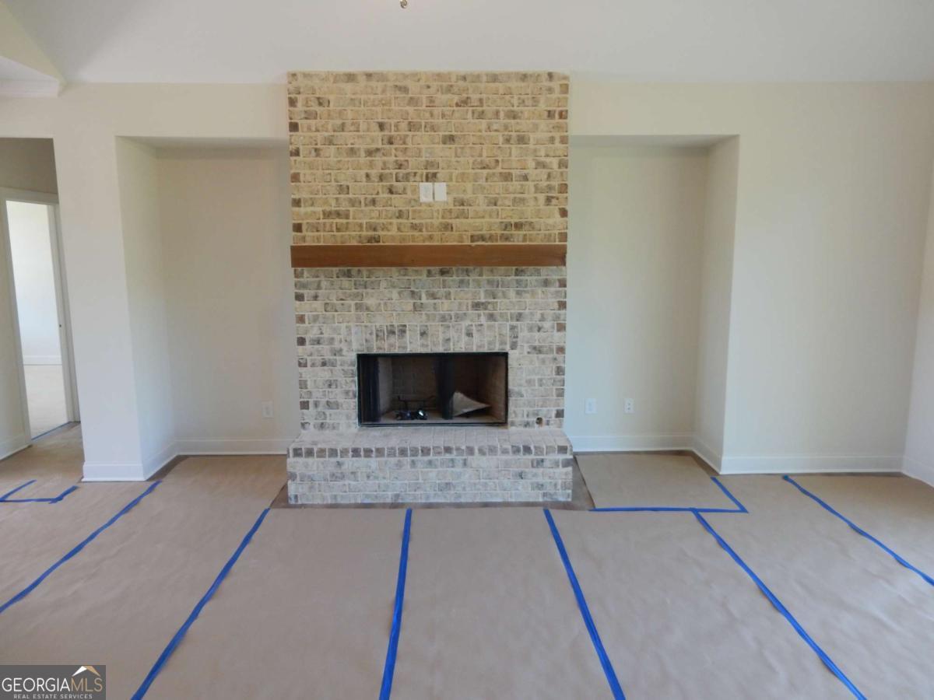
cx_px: 467
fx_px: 675
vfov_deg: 54.9
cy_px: 350
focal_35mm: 25
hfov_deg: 69.4
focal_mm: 4.5
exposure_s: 1/30
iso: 200
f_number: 3.7
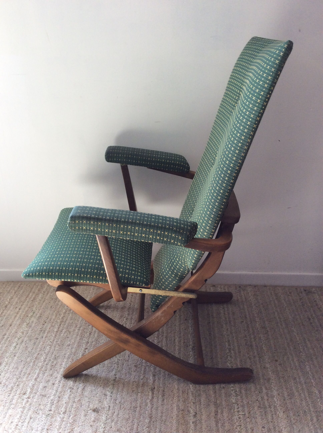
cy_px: 216
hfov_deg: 44.1
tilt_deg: -24.7
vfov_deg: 56.9
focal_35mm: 32
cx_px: 162
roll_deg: -0.4
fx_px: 399
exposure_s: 1/100
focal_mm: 3.3
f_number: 2.4
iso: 40
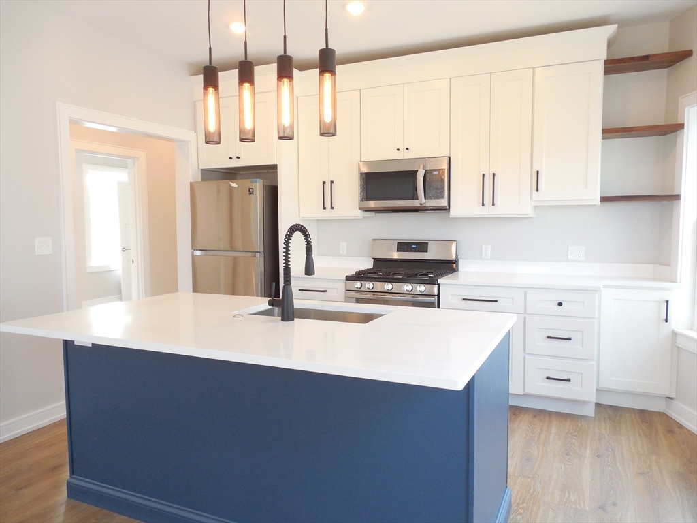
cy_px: 262
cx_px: 348
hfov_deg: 69.4
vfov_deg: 54.9
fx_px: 503
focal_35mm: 25
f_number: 3.3
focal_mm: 4.5
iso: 250
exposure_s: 1/30
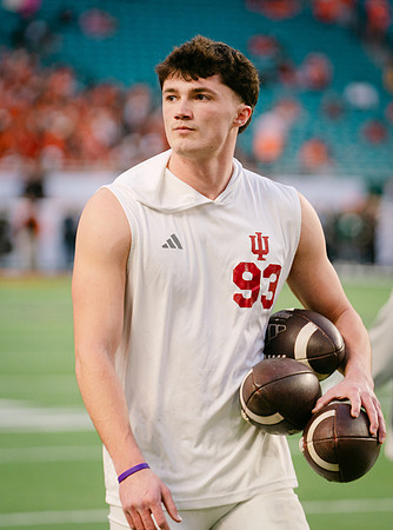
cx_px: 233
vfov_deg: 7.5
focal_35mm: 264
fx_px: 4018
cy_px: 221
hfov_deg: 5.6
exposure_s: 1/1000
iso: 1000
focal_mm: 155
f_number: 2.8
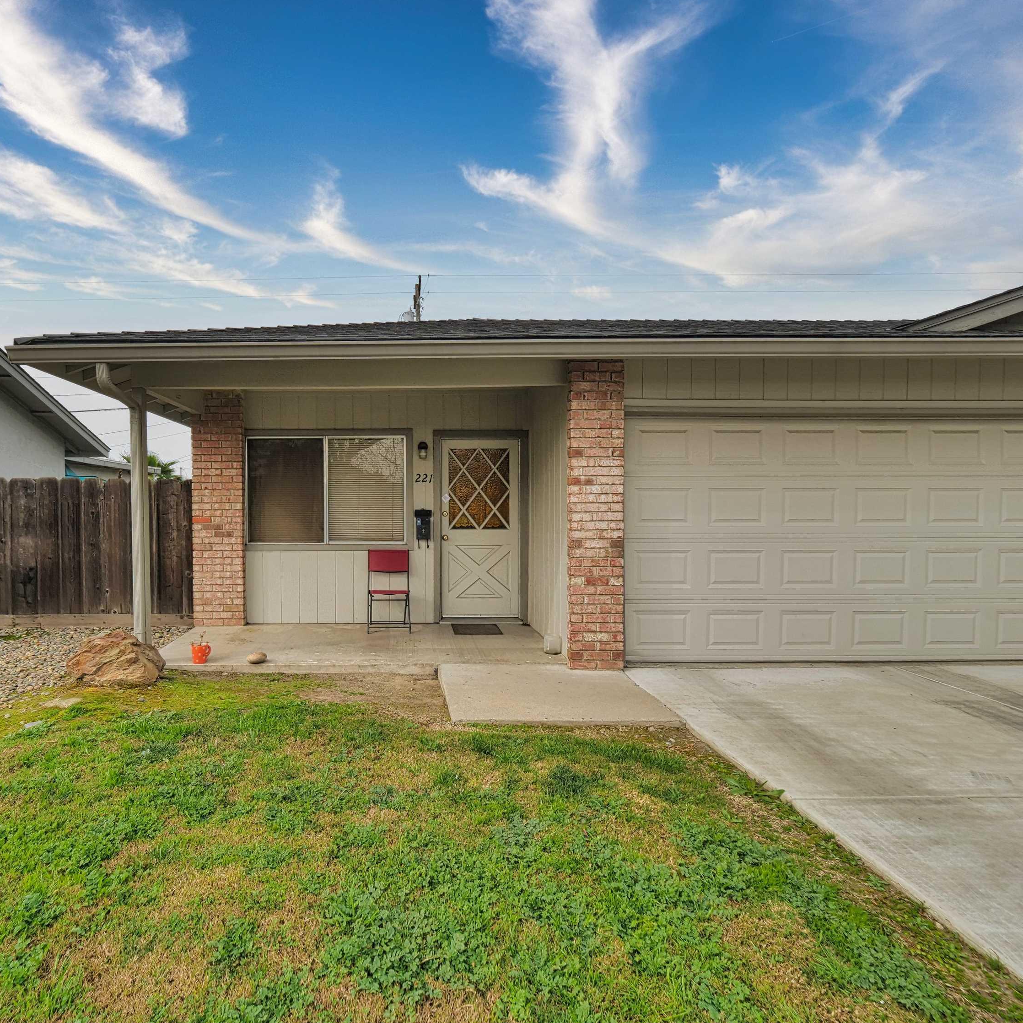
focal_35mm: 17
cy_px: 524
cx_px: 415
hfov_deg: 83.1
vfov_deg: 84.0
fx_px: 568
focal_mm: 7
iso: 125
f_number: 5.6
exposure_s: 1/320
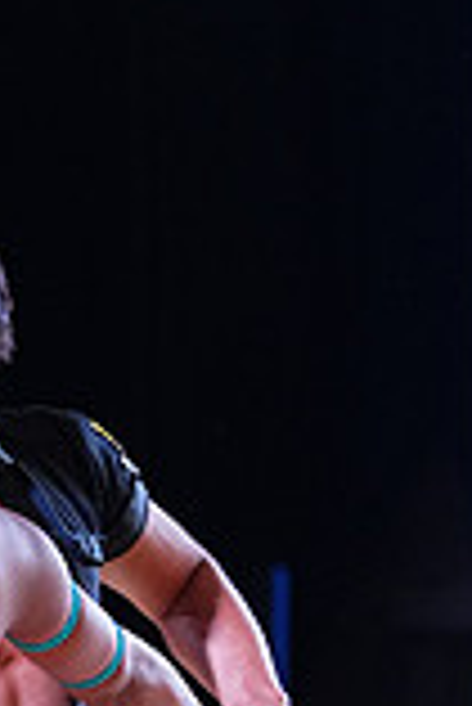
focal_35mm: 431
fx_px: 8457
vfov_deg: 4.8
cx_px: -258
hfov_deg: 3.2
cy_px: 967
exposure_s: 1/400
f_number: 4
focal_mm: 117
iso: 1600
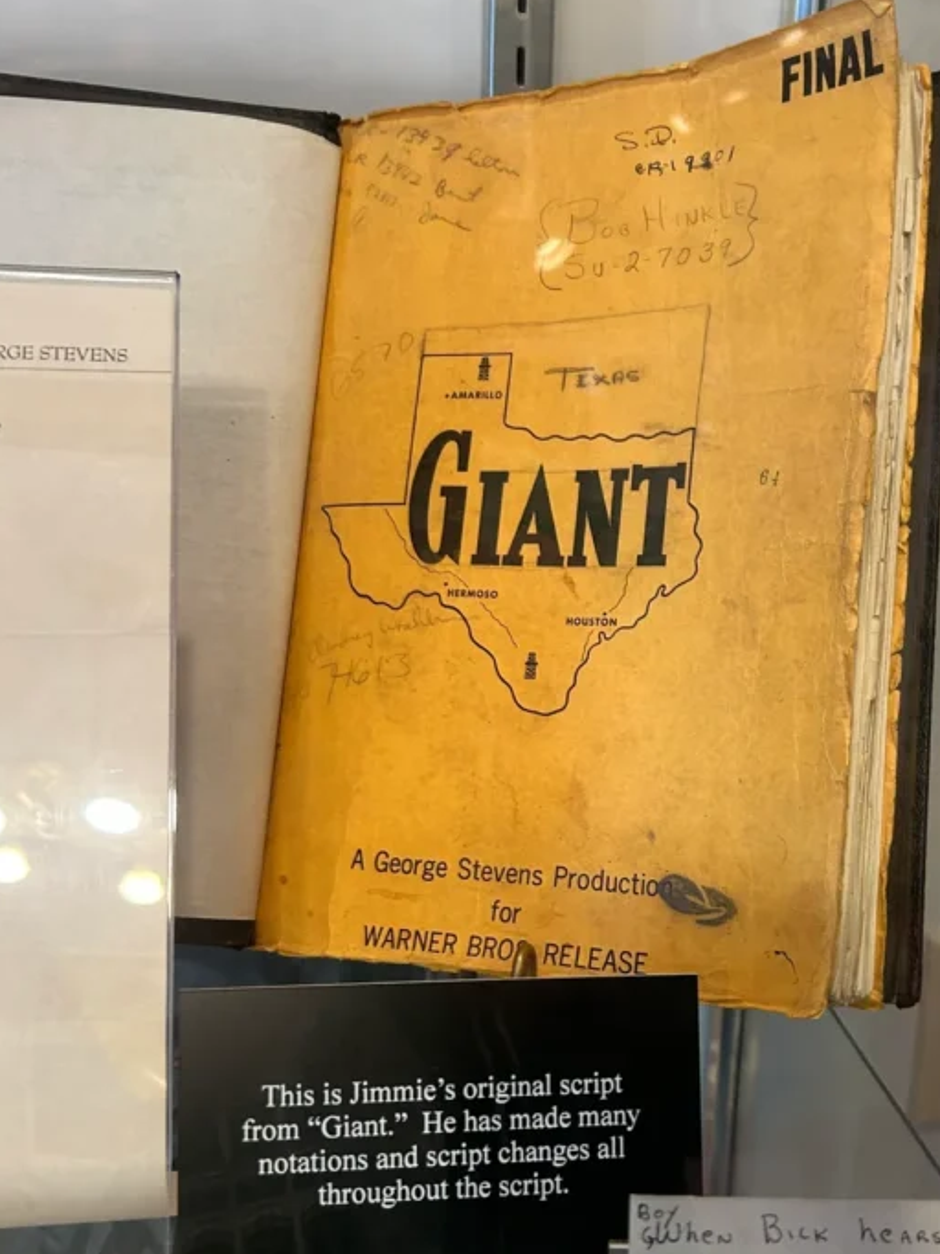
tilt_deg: -15.7
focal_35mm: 39
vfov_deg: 47.7
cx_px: 630
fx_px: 1413
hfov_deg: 36.4
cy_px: 731
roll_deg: -3.0
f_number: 1.5
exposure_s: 1/60
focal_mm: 5.7
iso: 125
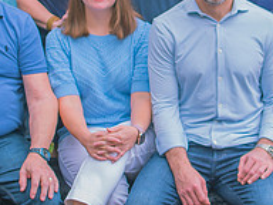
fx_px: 1191
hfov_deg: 13.1
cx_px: 139
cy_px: 33
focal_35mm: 151
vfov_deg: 9.8
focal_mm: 35
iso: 100
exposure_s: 1/250
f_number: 2.2
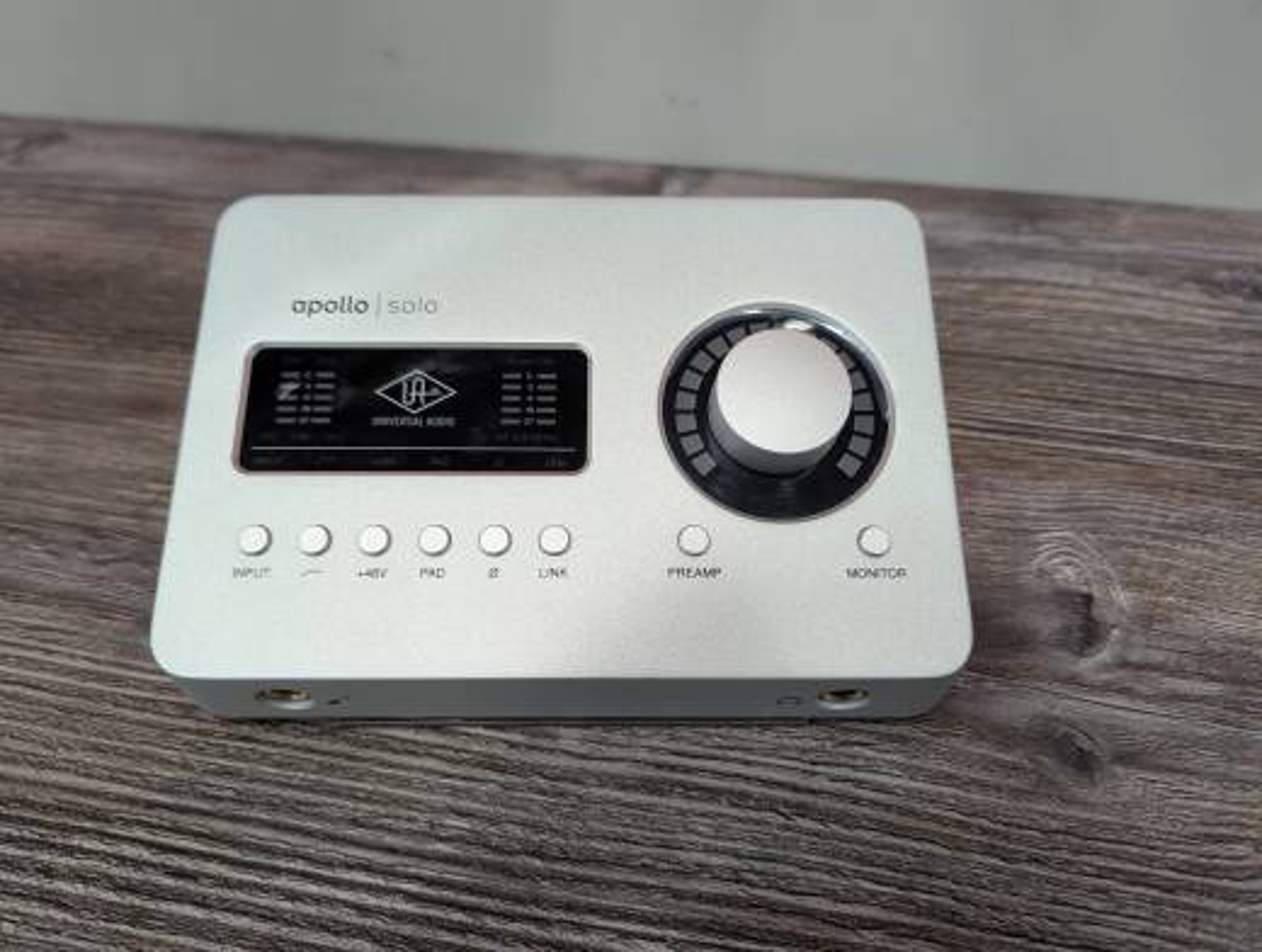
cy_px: 476
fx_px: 877
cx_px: 631
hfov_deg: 71.5
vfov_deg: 57.0
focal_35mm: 24
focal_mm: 6.81
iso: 231
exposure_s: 1/120
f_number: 1.85
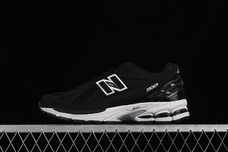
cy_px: 76
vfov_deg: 18.2
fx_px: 475
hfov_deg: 27.0
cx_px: 114
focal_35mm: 75
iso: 160
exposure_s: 1/160
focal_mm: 50
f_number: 9
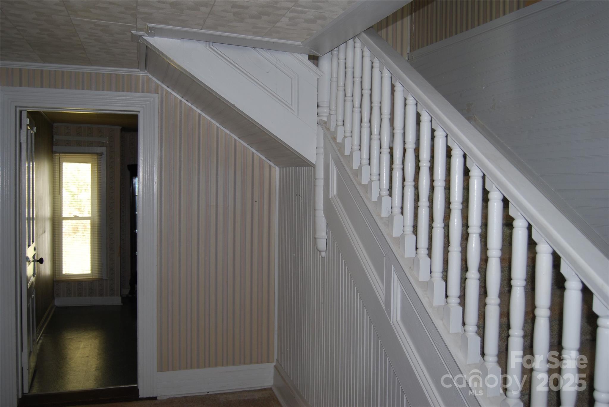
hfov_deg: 57.2
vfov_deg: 40.1
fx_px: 559
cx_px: 304
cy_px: 204
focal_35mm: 33
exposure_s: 1/60
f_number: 3.8
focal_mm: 22
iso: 200
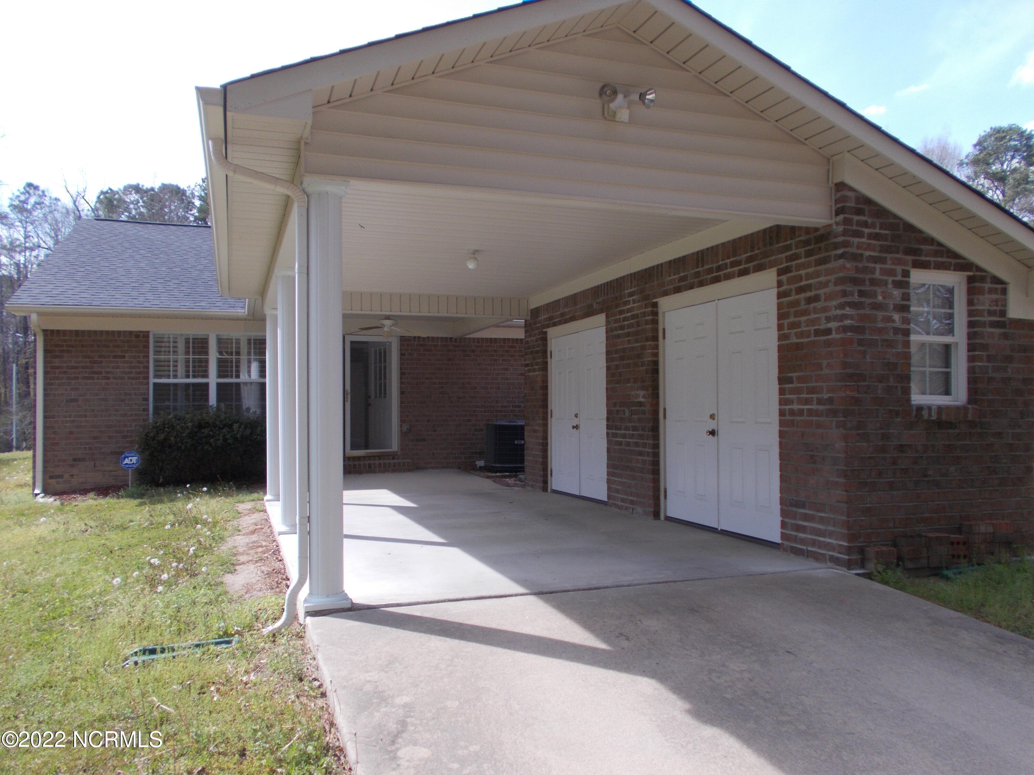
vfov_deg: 53.1
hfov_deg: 67.3
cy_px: 388
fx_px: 777
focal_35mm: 26
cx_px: 517
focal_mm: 4.6
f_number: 3.2
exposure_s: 1/500
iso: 80
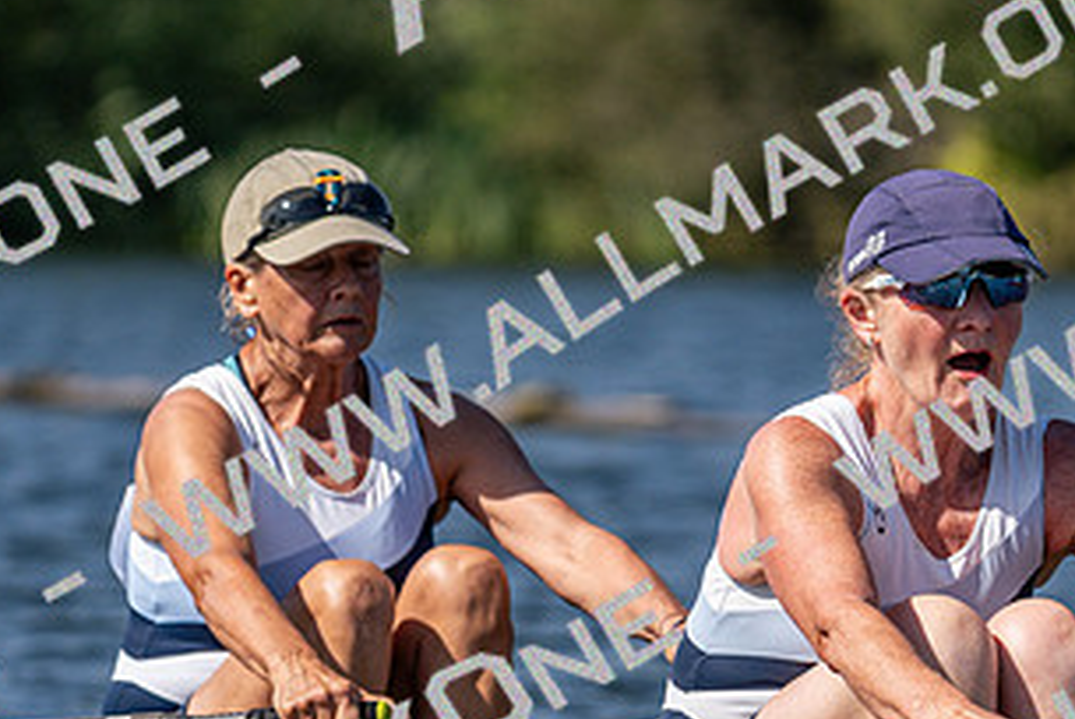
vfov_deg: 2.5
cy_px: 569
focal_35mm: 549
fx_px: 16409
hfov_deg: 3.8
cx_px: 578
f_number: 5.6
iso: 200
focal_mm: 289
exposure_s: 1/2000
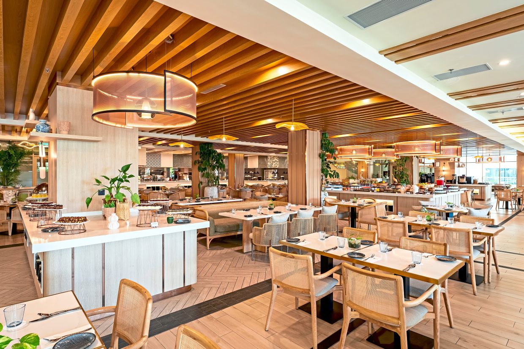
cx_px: 262
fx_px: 282
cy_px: 174
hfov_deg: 85.7
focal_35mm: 19
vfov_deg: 63.5
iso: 400
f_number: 9
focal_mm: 19.4
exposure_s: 1/200
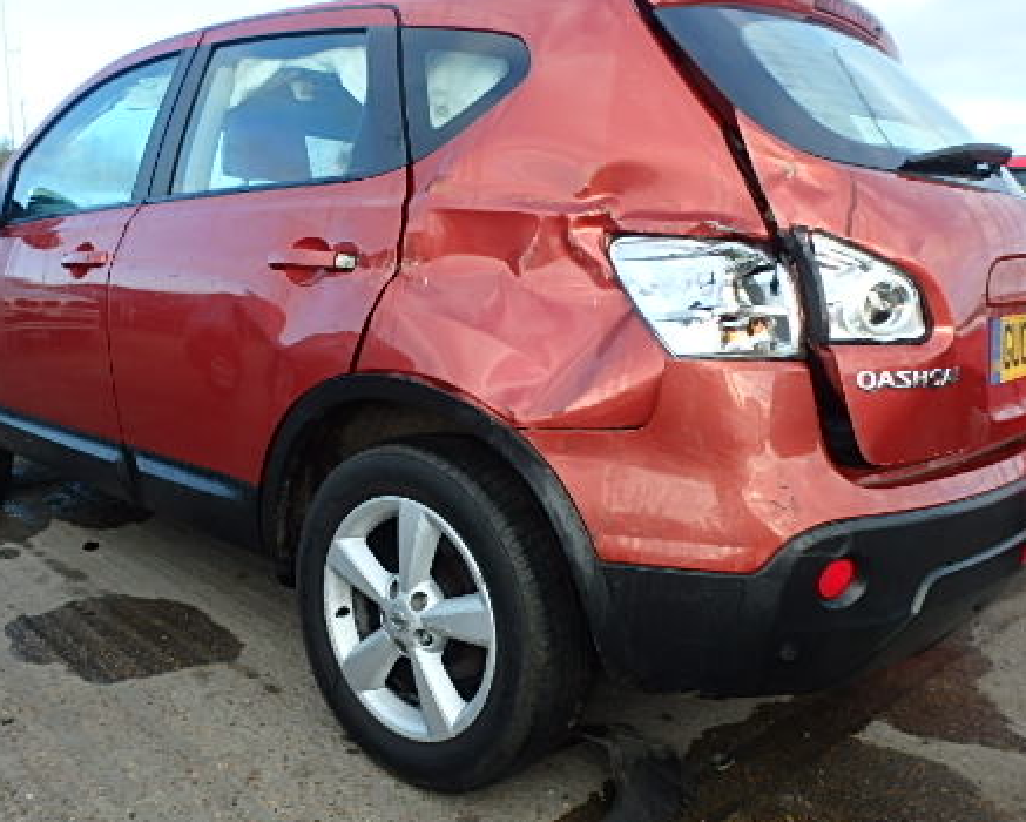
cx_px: 437
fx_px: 911
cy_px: 481
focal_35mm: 30
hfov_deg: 58.5
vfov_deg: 48.3
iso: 125
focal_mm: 3.7
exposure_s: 1/250
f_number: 3.5
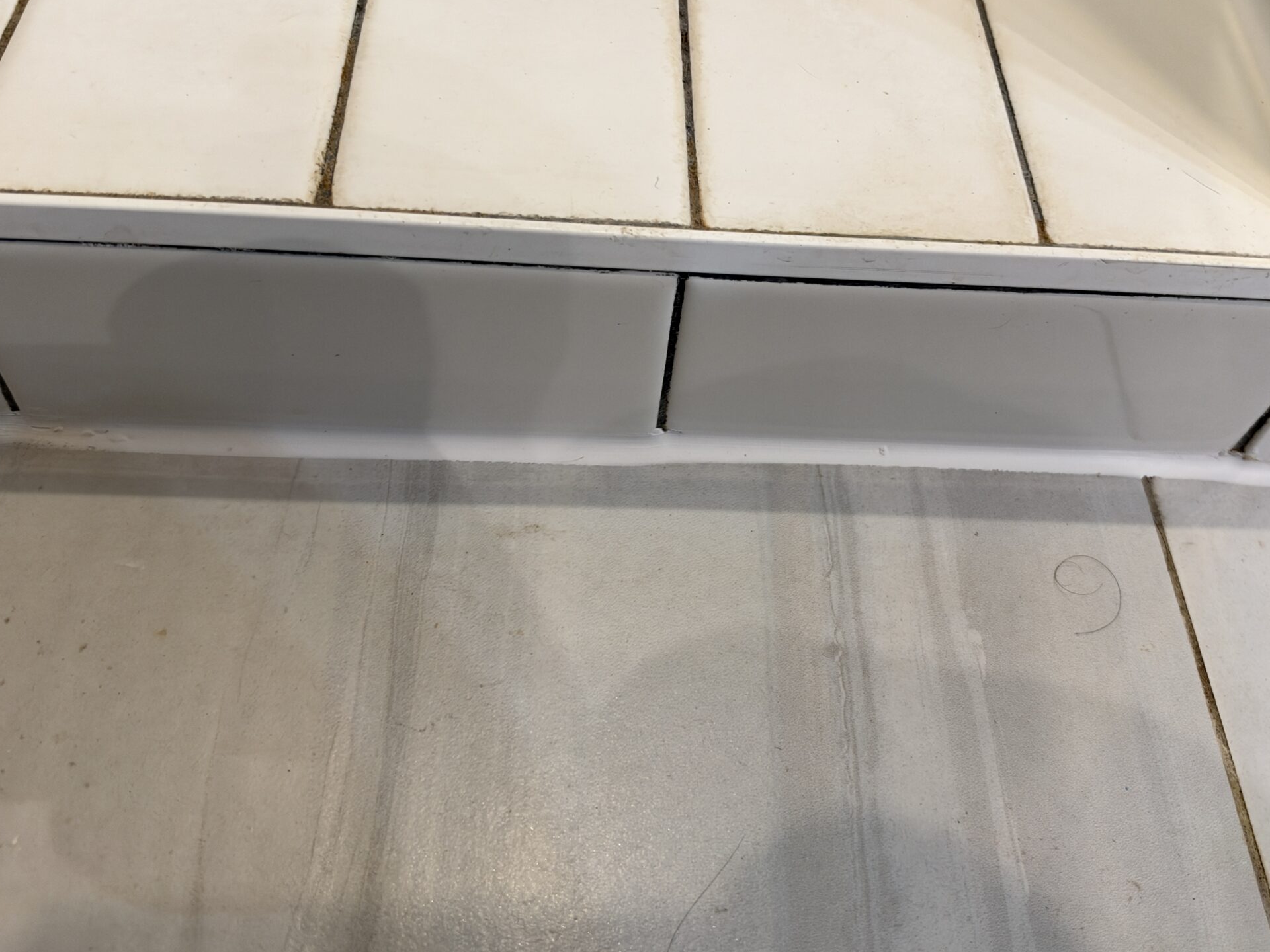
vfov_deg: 43.9
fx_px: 1174
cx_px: 683
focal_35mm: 32
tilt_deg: -51.2
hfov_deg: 56.8
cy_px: 374
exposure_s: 1/120
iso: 200
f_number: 1.8
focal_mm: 6.93
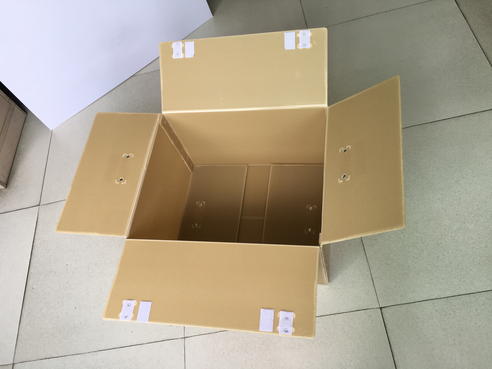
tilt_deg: -58.0
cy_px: 184
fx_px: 412
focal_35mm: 29
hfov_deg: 61.7
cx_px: 246
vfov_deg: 48.2
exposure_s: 1/120
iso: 40
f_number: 2.2
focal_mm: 4.15
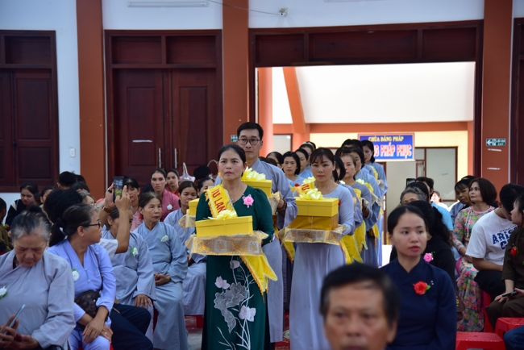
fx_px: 1136
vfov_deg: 17.5
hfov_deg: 26.0
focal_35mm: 78
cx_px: 262
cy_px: 175
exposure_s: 1/50
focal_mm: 78
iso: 500
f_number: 4
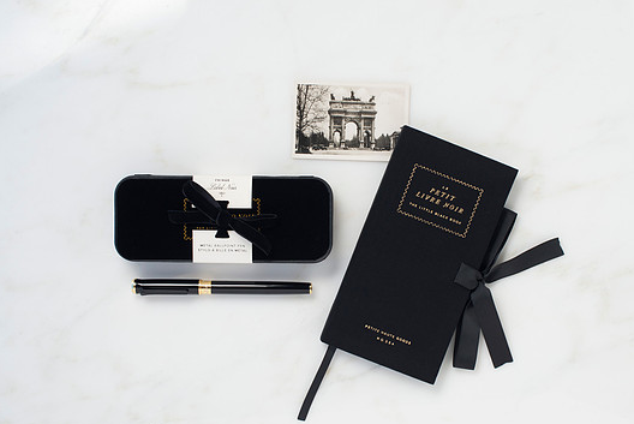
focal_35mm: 59
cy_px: 246
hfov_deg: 33.9
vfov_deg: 23.0
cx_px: 336
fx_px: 1040
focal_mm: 50
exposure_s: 1/80
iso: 250
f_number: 10
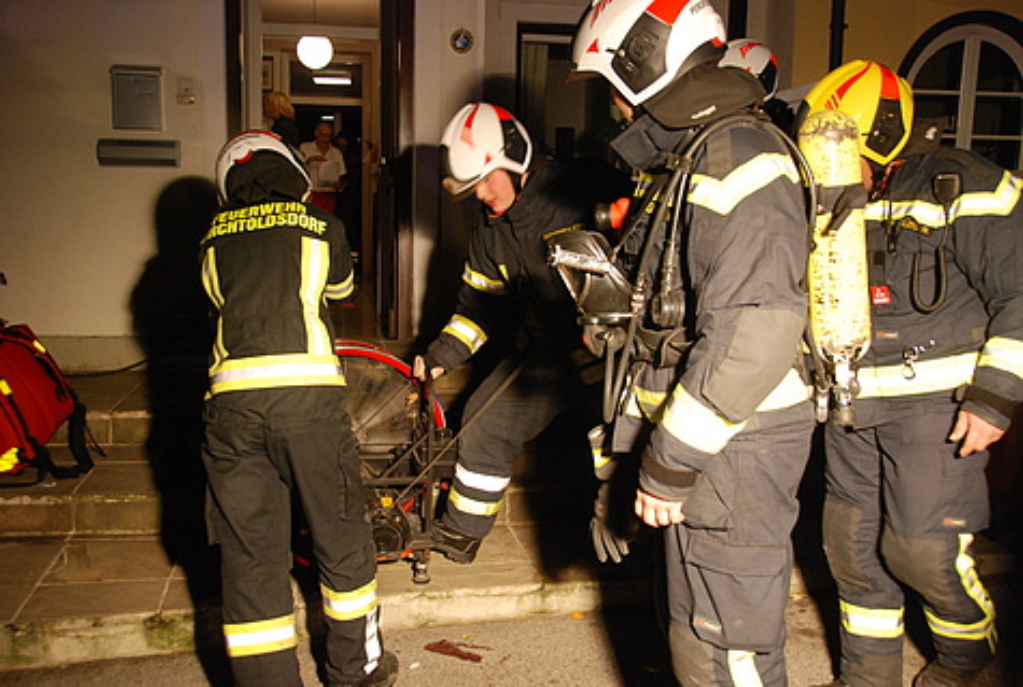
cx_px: 512
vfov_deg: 40.2
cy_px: 344
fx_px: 940
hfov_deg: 57.1
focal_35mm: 33
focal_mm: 22
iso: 800
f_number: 4
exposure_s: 1/60
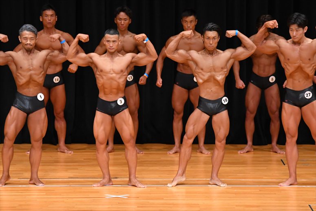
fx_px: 2237
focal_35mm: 255
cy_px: 106
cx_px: 158
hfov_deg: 8.1
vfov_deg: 5.4
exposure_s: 1/400
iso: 4000
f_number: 5.6
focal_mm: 170
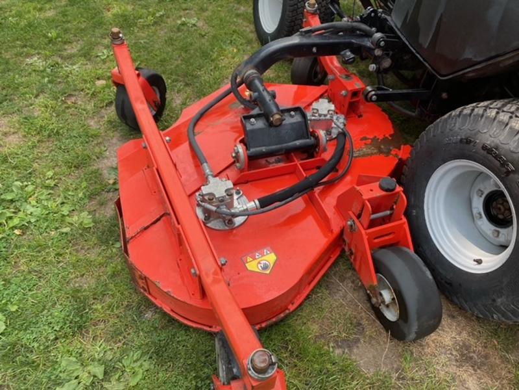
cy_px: 195
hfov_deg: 67.3
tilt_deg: -50.0
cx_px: 260
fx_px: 390
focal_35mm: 26
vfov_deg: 53.1
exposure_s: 1/377
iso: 32
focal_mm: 4.25
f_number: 1.8
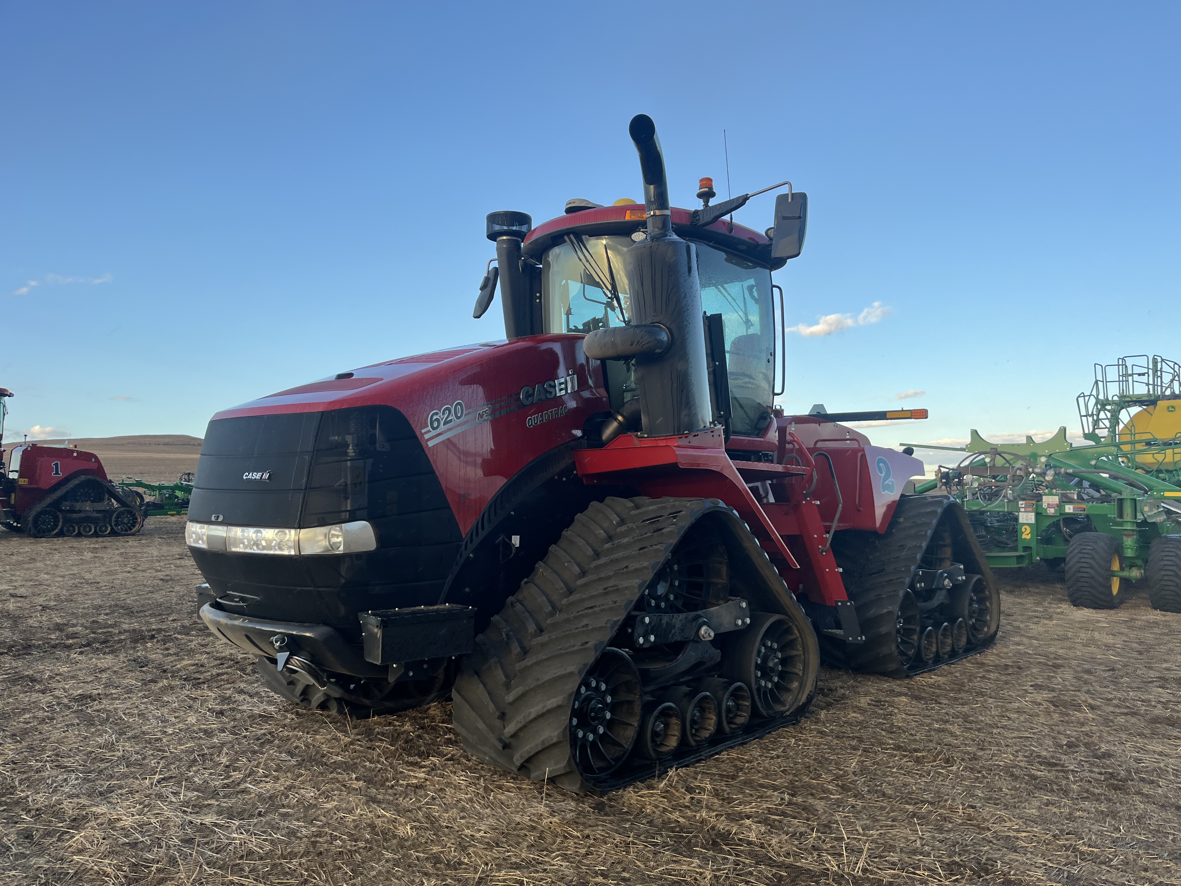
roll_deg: -1.1
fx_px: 887
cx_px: 590
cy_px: 443
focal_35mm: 26
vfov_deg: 53.1
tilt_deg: +6.0
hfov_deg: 67.3
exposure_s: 1/649
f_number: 1.6
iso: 50
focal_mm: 5.1
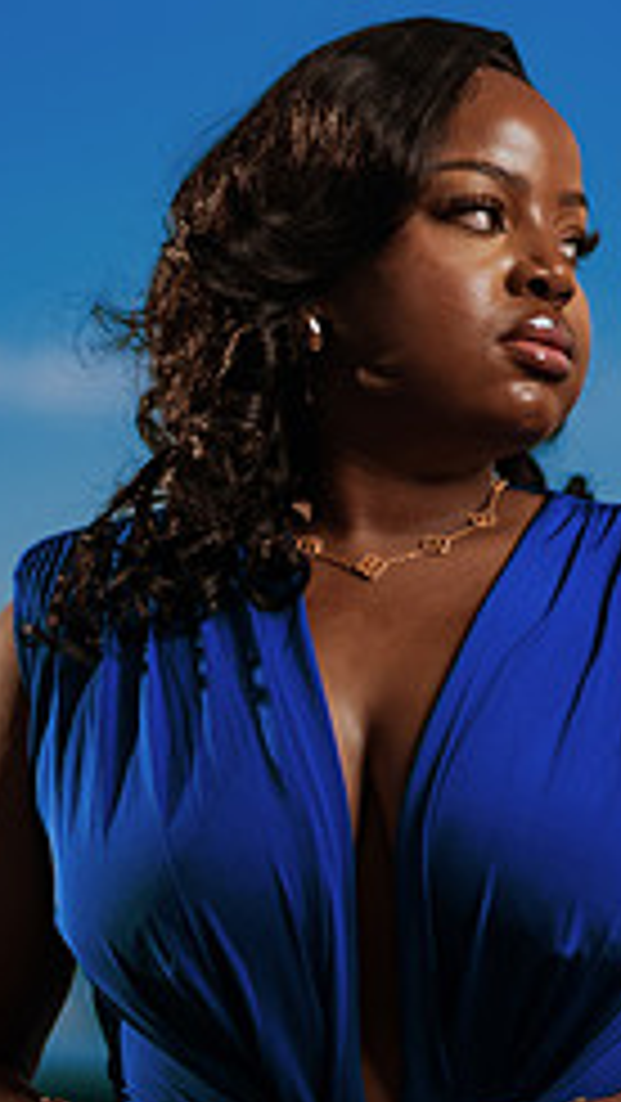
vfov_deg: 14.9
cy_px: 762
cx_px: 918
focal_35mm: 144
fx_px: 4211
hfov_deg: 8.3
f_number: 1.8
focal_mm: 58
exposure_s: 1/8000
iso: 100
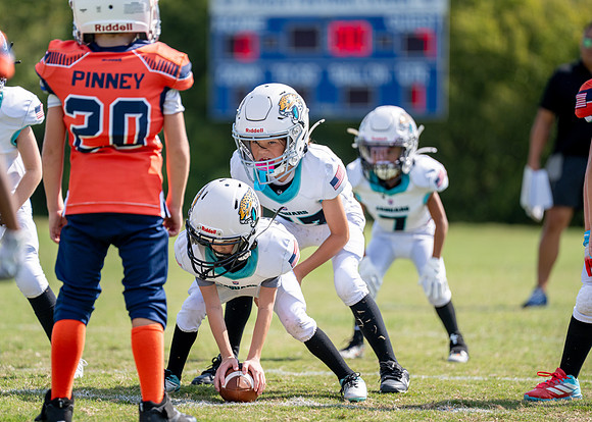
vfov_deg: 6.4
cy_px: 225
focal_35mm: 226
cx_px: 252
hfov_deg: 8.9
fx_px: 3795
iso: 160
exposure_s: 1/2500
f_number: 2.8
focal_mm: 200
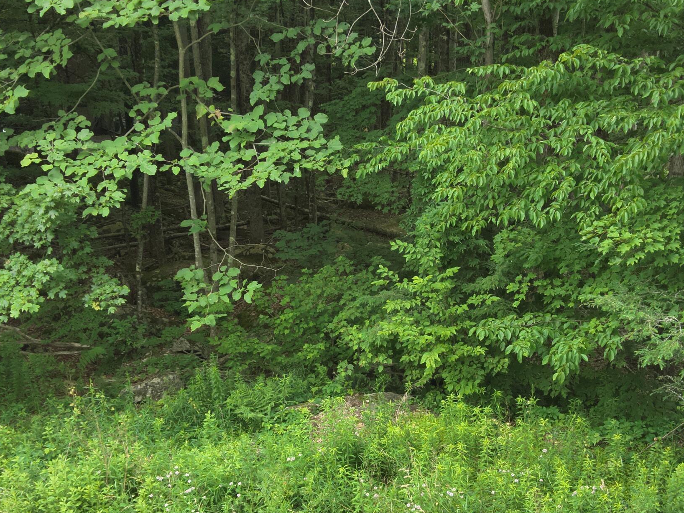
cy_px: 304
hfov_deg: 42.9
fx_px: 869
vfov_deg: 32.8
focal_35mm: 44
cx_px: 380
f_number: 2.8
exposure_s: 1/100
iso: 130
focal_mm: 4.4
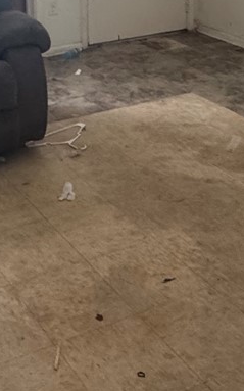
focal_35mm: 62
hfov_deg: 20.1
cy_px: -70
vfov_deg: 28.9
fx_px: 660
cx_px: -12
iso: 320
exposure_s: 1/60
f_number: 2.2
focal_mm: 2.22
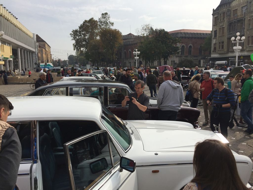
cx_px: 126
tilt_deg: -7.5
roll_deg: +0.5
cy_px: 95
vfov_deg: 48.2
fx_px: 212
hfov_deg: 61.7
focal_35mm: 29
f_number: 2.2
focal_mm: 4.15
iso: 32
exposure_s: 1/3049
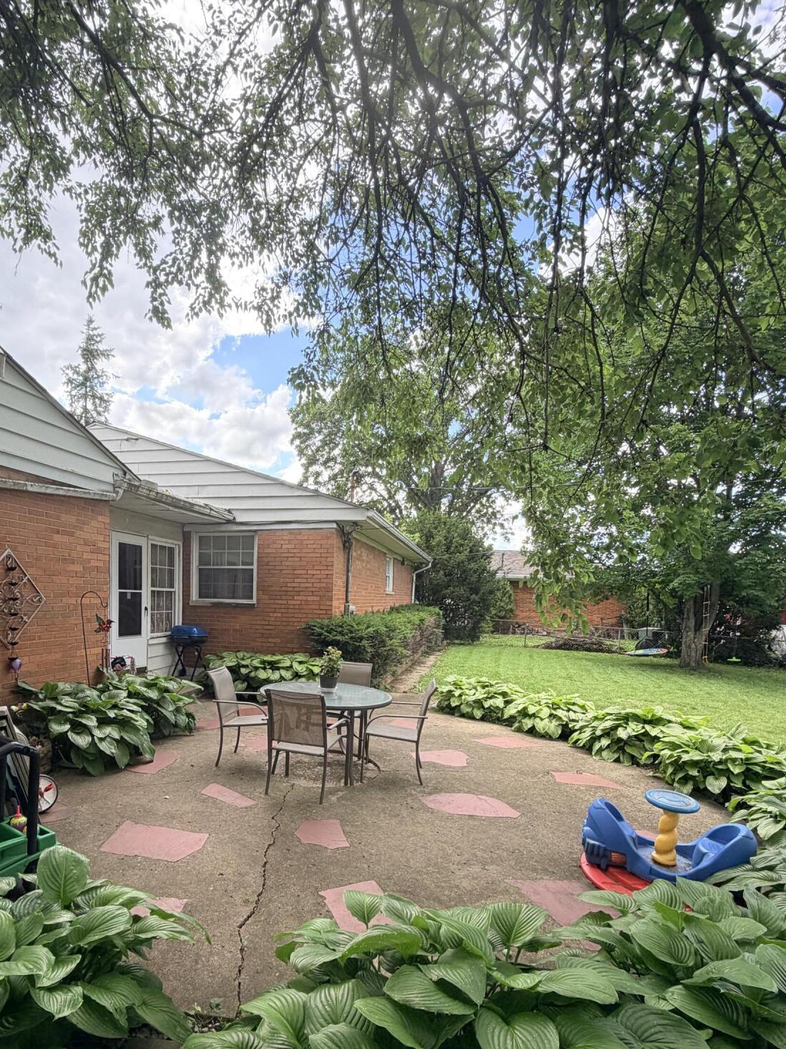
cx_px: 319
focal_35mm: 19
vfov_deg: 83.5
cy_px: 635
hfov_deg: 68.1
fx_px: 575
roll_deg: -1.2
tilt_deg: -3.0
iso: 50
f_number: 2.2
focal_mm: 2.22
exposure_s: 1/174
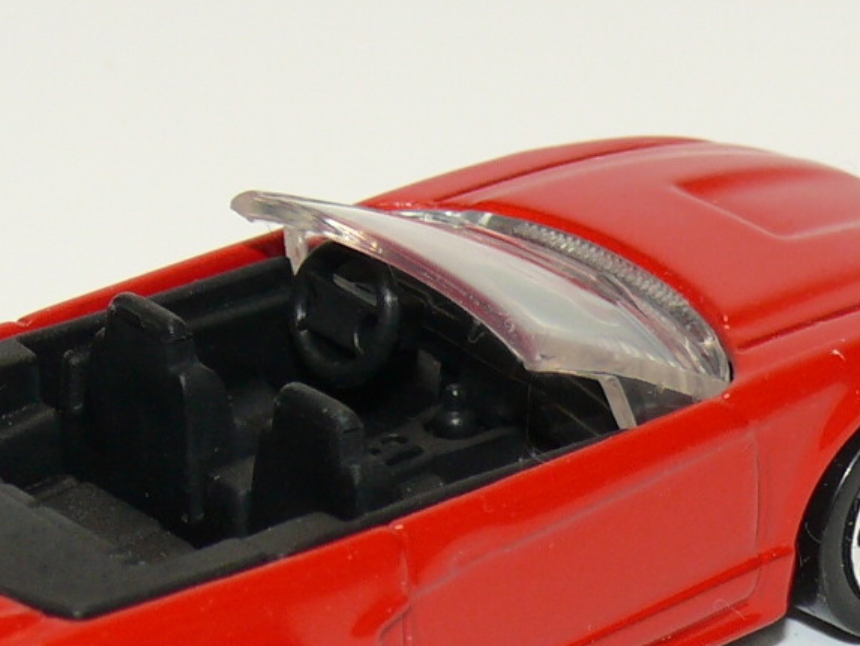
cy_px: 406
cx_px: 335
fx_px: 5616
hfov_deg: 8.8
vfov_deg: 6.6
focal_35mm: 226
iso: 100
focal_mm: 11.8
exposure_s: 1/30
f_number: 4
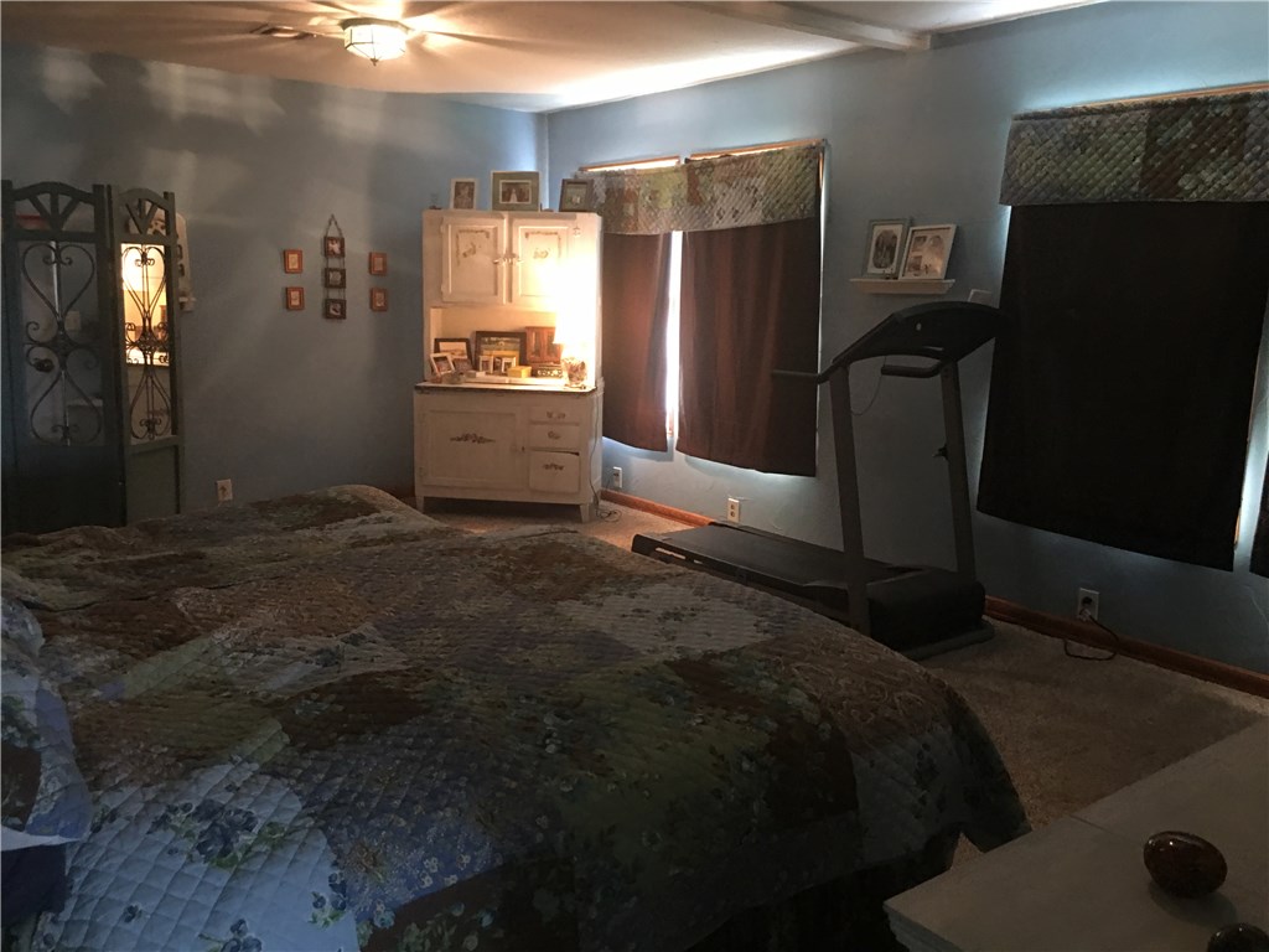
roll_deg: -2.4
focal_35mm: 29
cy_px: 476
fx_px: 1063
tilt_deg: -9.8
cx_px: 634
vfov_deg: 48.2
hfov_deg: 61.7
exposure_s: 1/4
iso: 64
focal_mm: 4.15
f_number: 2.2
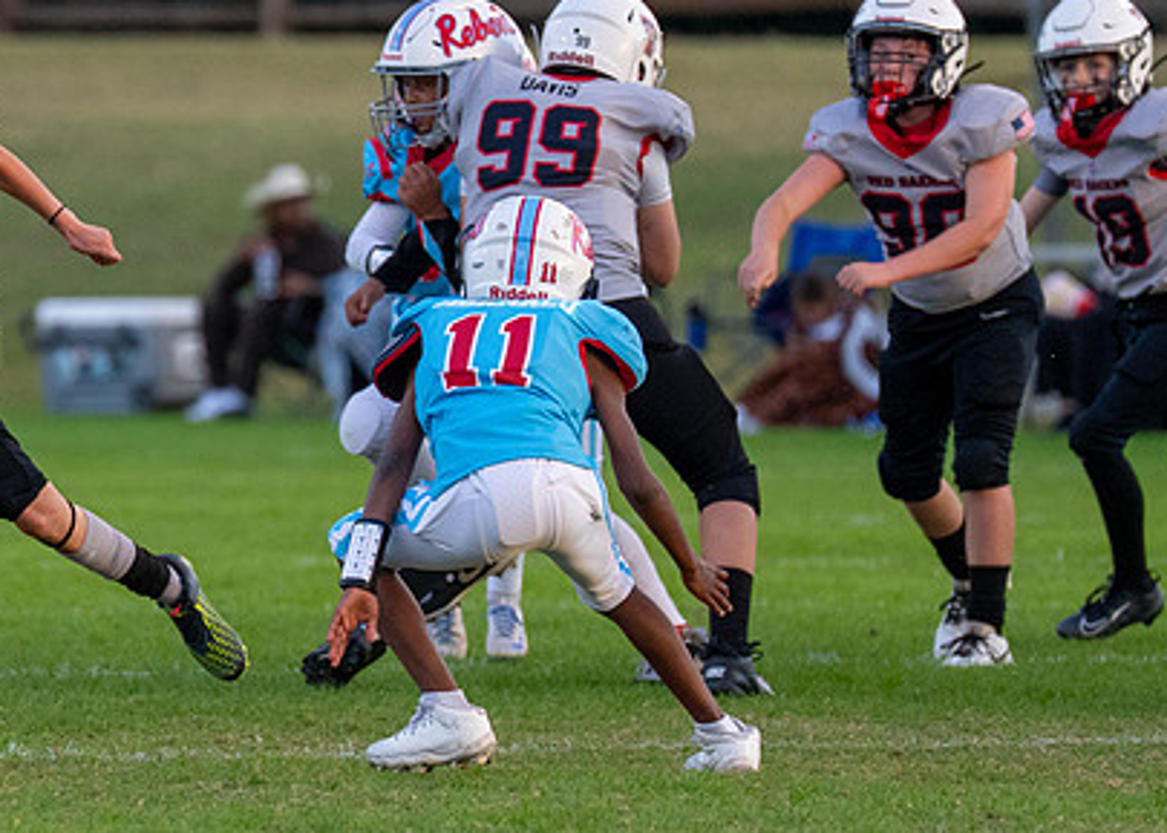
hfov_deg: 3.0
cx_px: -56
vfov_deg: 2.1
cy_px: 395
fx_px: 22597
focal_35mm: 682
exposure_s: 1/1600
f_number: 2.8
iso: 1000
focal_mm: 200
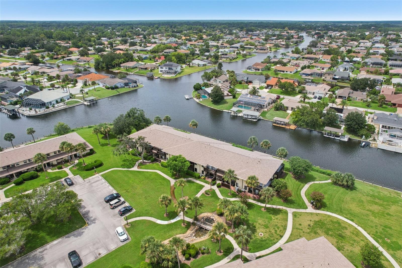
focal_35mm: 22
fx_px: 246
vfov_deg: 57.2
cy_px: 134
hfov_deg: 78.6
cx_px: 201
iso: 120
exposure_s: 1/2000
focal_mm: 8.38
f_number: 2.8
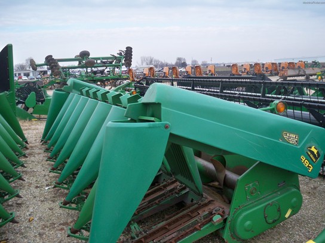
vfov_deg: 40.7
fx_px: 329
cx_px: 162
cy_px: 122
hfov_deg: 52.6
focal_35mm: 35
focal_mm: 6.3
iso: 160
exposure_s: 1/320
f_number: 3.1
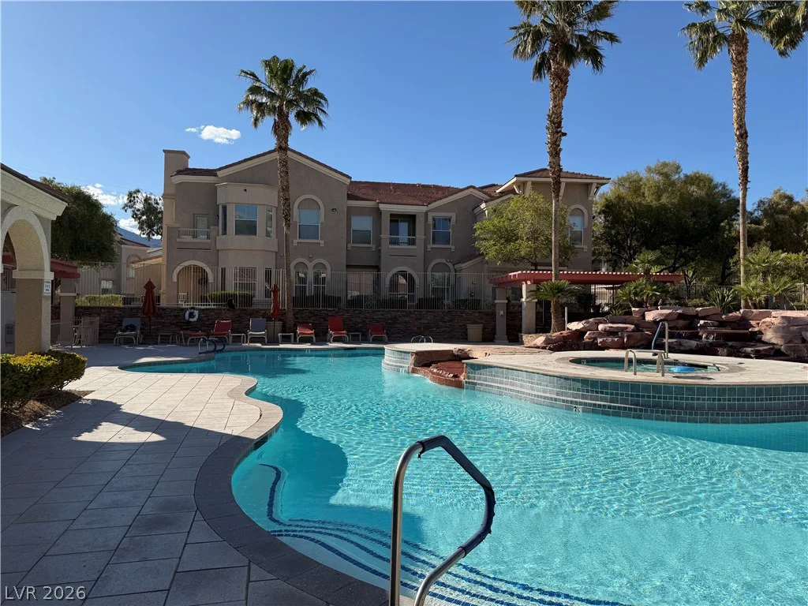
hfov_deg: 71.6
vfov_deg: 56.8
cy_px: 303
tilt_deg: -0.2
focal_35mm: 24
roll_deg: -1.0
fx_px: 560
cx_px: 404
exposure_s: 1/5319
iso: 80
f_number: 1.78
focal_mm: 6.76
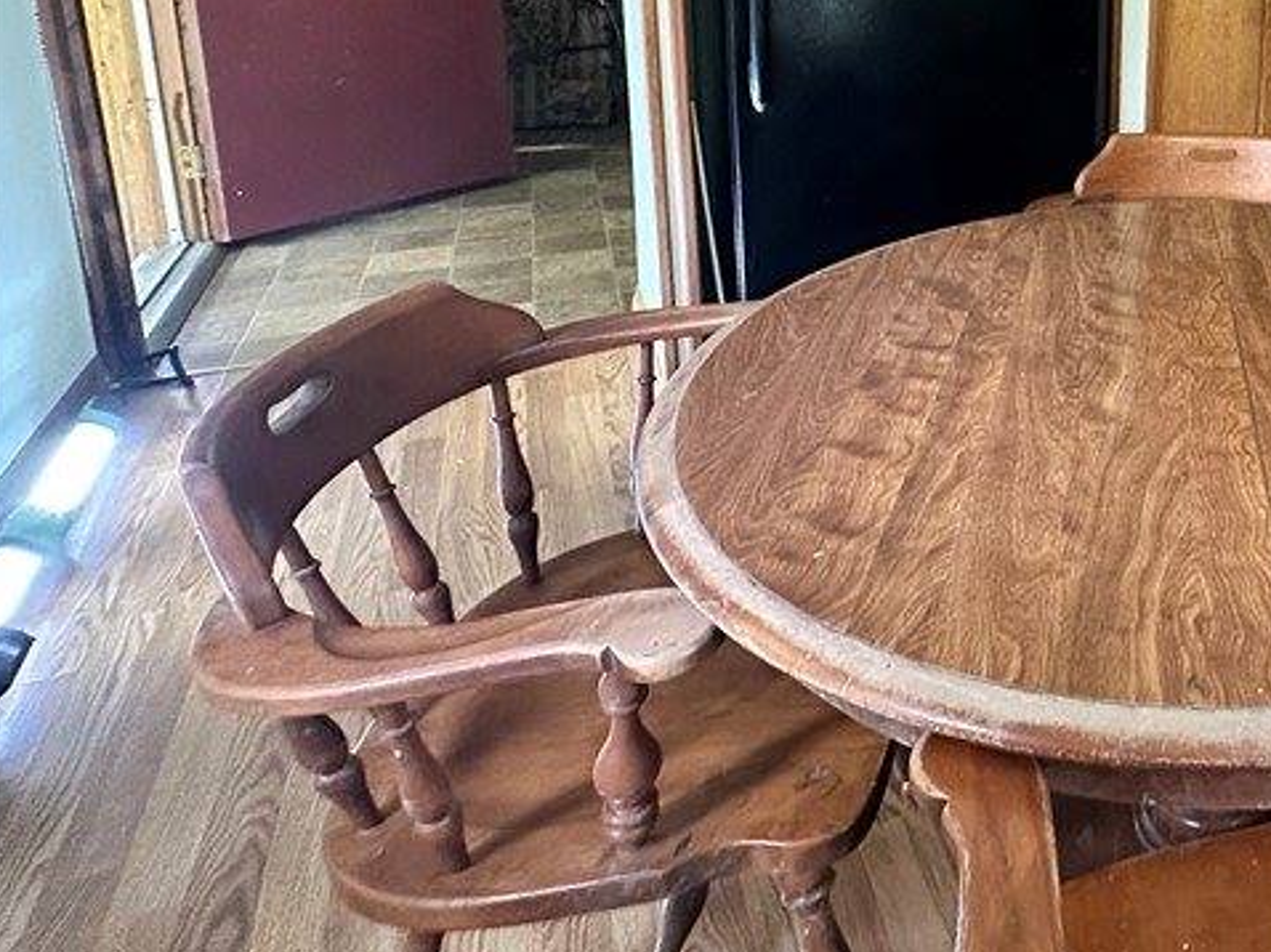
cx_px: 1345
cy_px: 117
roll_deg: -4.5
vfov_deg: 43.2
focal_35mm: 30
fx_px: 1101
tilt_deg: -11.1
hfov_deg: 46.8
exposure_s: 1/60
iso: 640
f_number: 2.2
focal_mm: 2.22
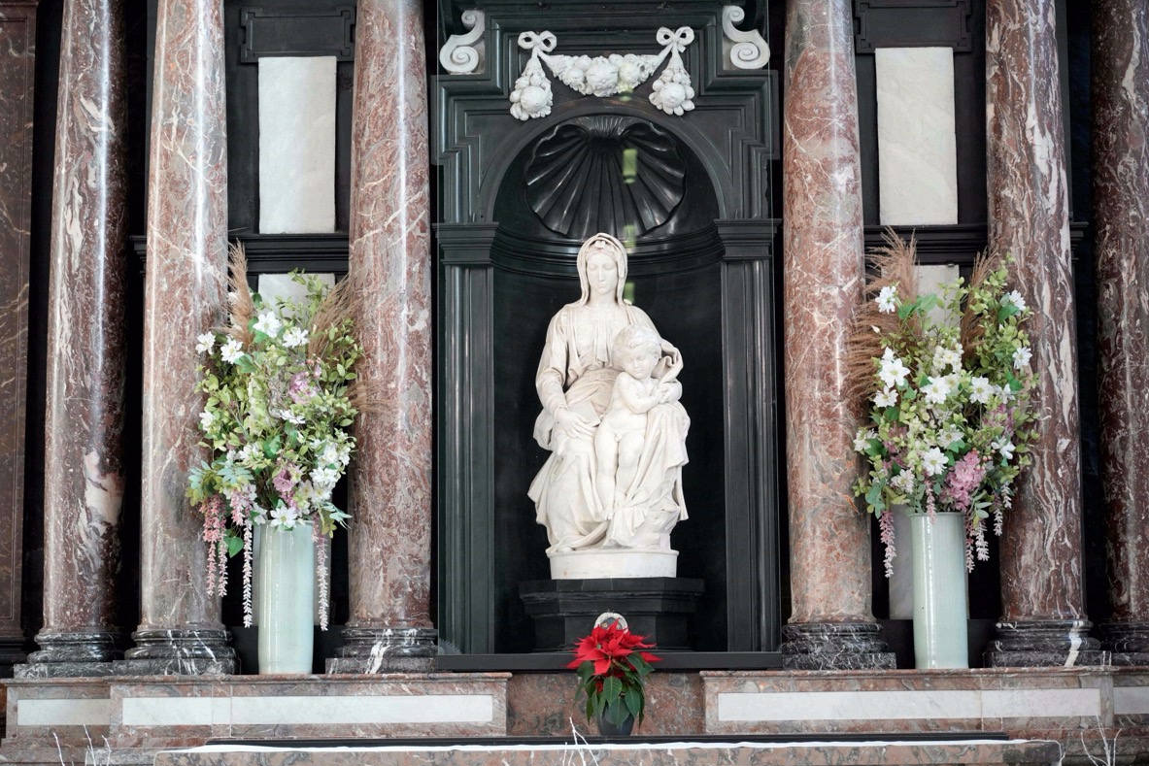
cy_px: 381
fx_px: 2266
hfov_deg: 28.5
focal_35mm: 71
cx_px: 567
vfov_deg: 19.2
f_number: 4
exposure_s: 1/80
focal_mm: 70
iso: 320
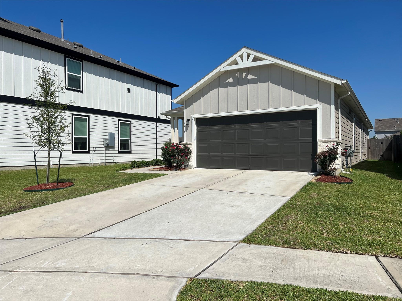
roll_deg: -0.1
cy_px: 150
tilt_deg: -0.5
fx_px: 302
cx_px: 201
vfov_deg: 53.1
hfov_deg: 67.3
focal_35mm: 26
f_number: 1.5
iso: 50
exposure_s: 1/8696
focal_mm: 5.7
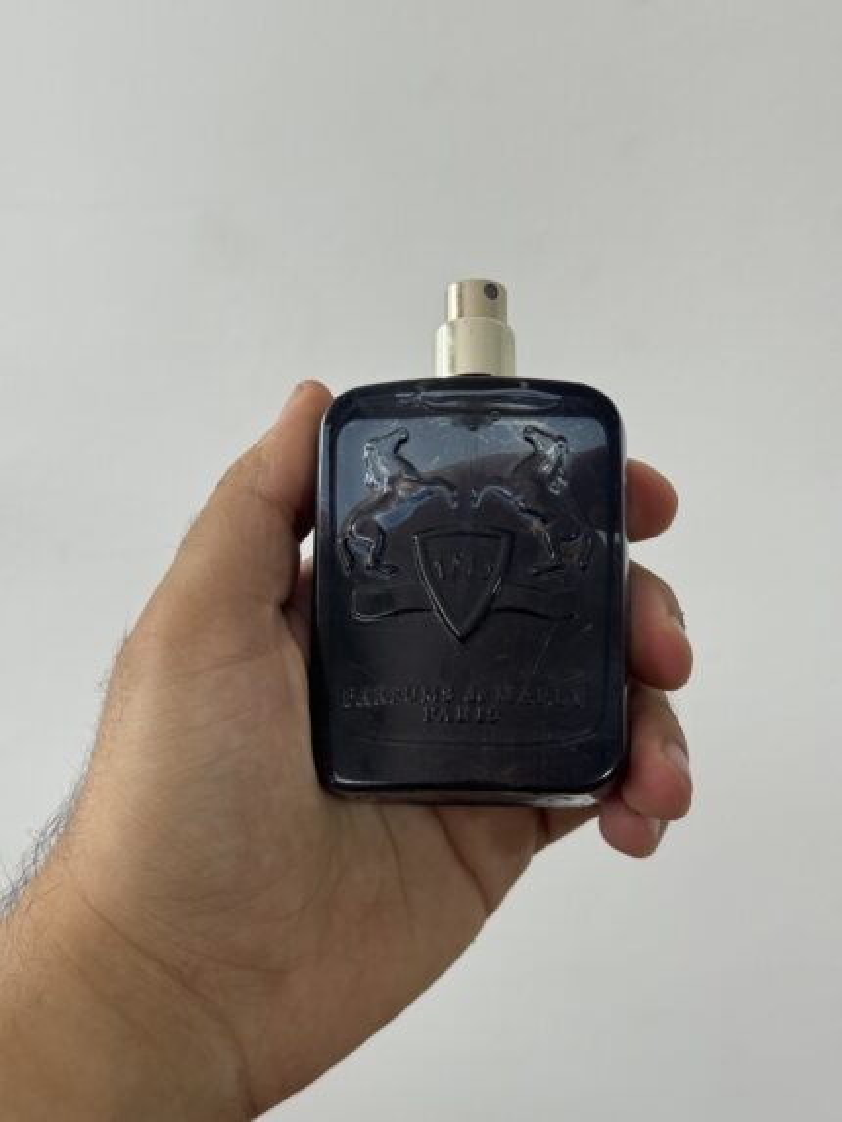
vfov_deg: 39.6
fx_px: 1556
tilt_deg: -20.2
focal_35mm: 48
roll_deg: -3.1
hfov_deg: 30.3
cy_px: 561
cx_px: 421
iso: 80
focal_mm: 6.76
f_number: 1.78
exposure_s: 1/50
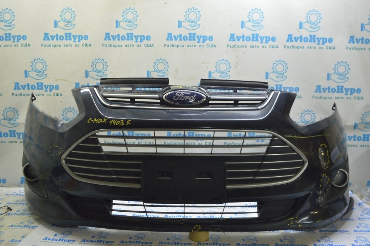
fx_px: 323
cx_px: 185
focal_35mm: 32
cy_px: 123
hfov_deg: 59.5
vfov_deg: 41.6
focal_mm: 21
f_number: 5.6
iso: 400
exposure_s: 1/20
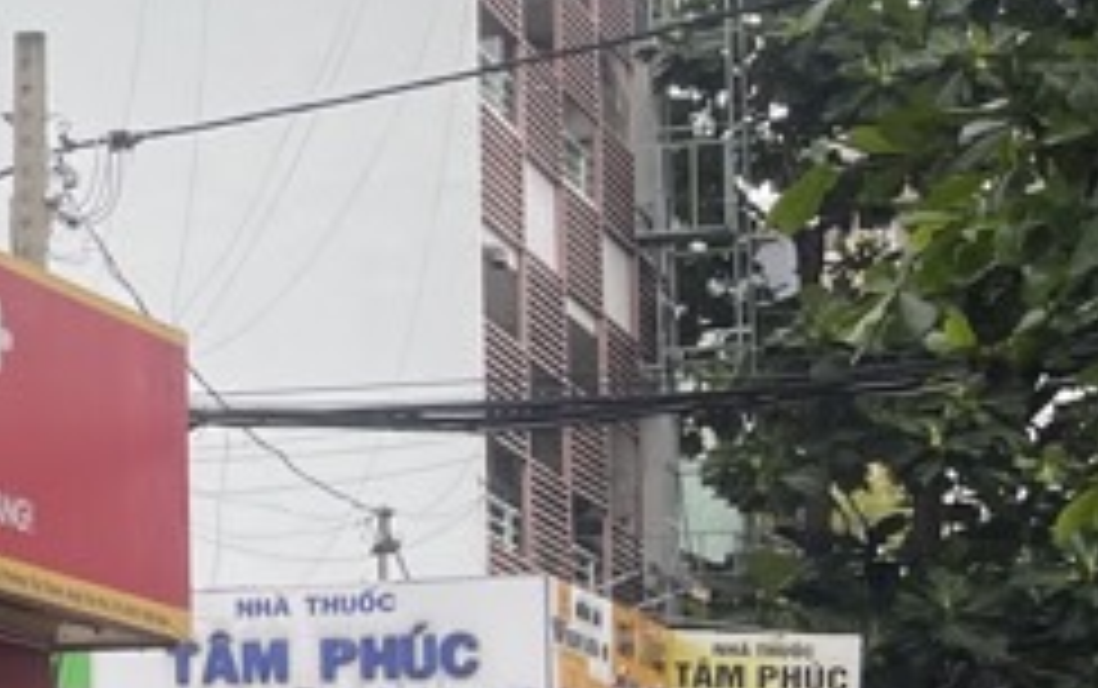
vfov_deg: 11.8
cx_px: -1161
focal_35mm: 111
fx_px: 3325
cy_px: 513
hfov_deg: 14.9
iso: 32
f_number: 1.6
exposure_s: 1/450
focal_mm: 5.1
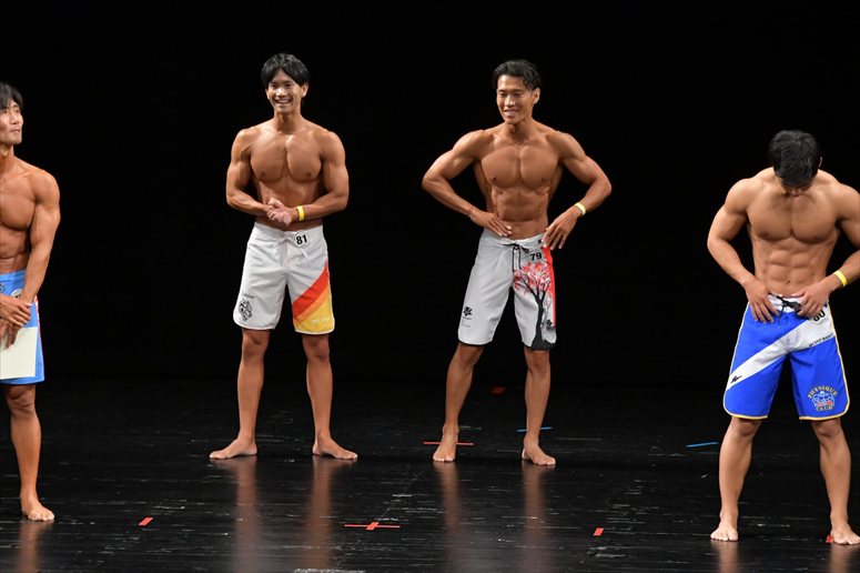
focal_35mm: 255
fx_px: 6089
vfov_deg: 5.4
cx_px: 430
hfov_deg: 8.1
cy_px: 286
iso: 3200
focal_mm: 170
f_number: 5.6
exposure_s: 1/400
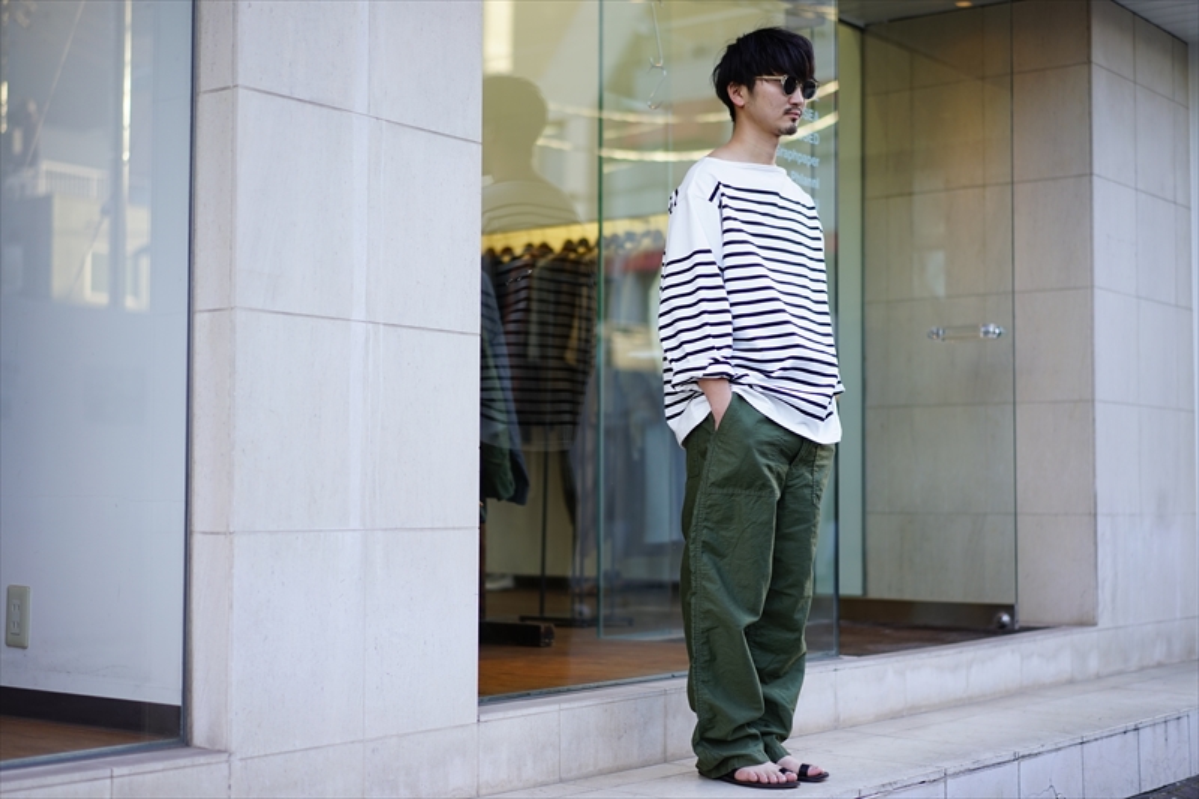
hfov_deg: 36.3
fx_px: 1831
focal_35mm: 55
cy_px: 400
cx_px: 600
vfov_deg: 24.6
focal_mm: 55
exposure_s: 1/250
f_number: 1.8
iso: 100
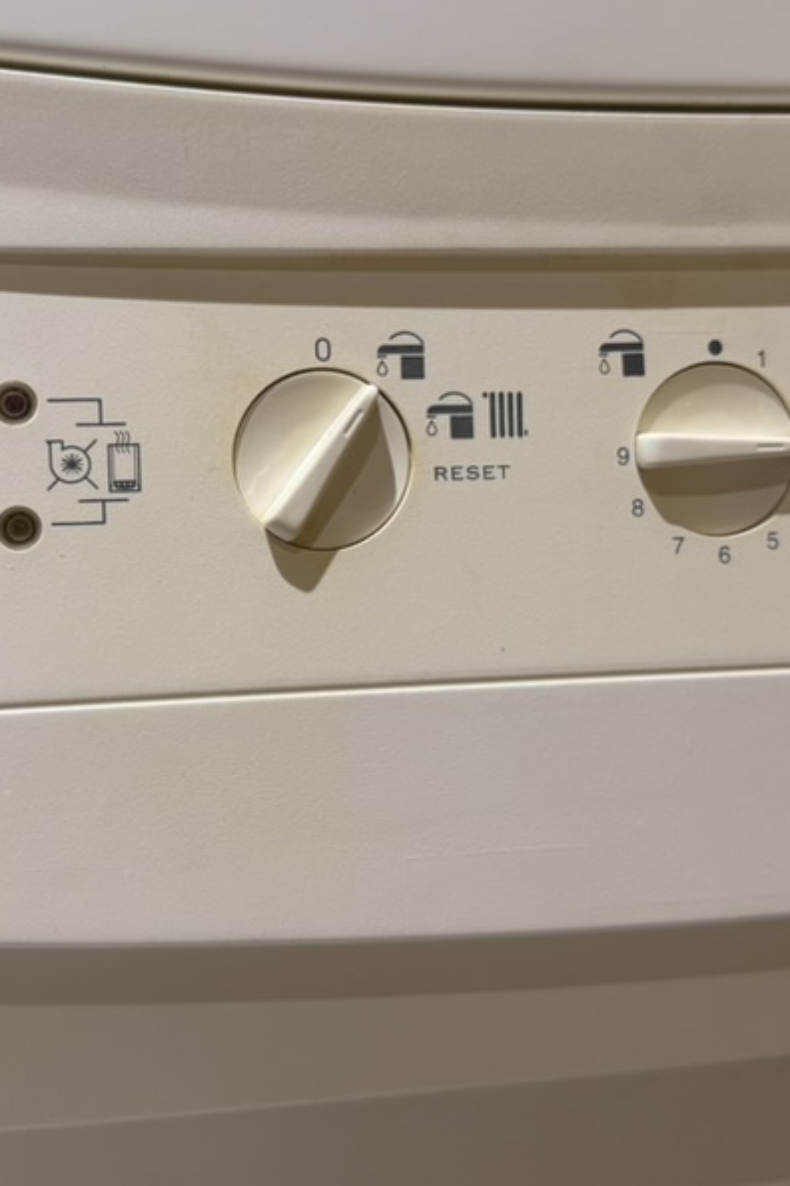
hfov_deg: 31.2
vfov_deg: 45.3
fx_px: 1415
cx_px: 345
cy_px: 523
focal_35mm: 43
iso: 125
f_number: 1.78
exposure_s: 1/100
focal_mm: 6.76
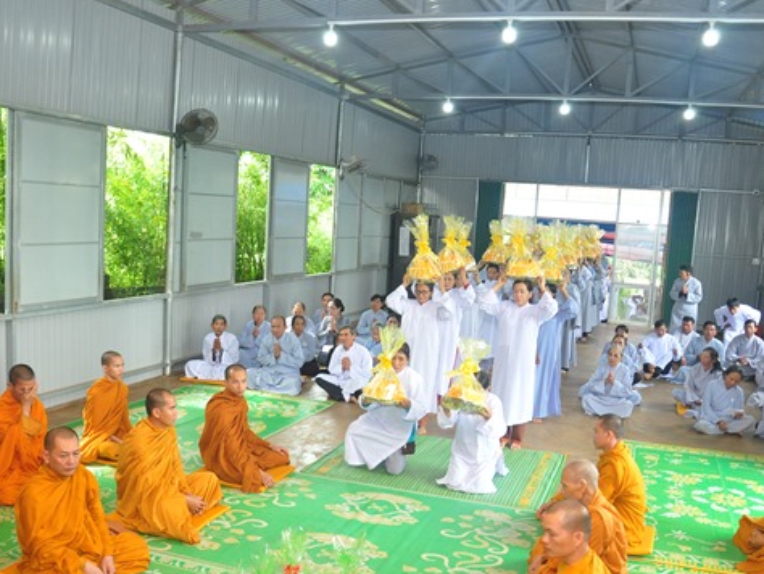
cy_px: 327
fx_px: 773
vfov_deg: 40.6
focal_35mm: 35
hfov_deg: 52.6
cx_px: 388
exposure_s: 1/100
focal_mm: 18
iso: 800
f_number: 6.3
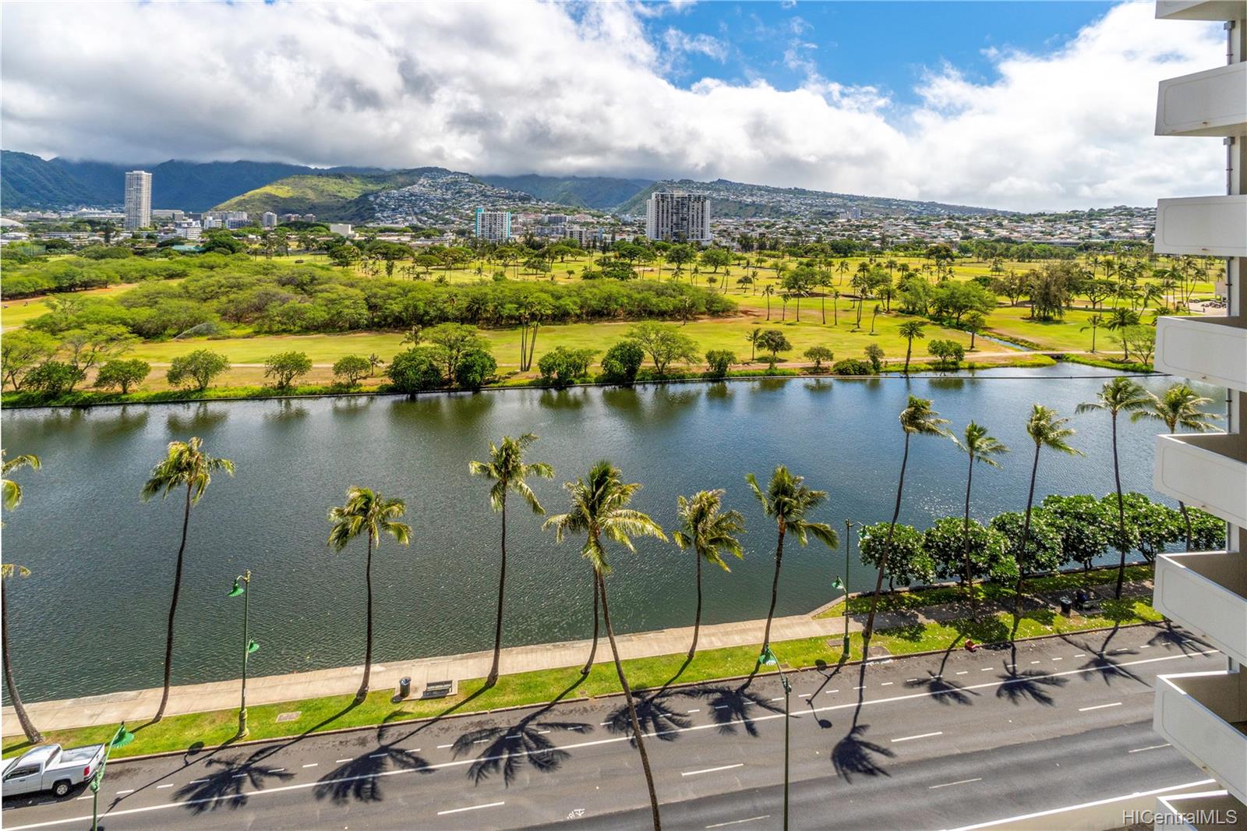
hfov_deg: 95.0
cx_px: 624
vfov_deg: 72.0
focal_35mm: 16
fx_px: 571
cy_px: 416
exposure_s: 1/320
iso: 200
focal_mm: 11
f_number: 14
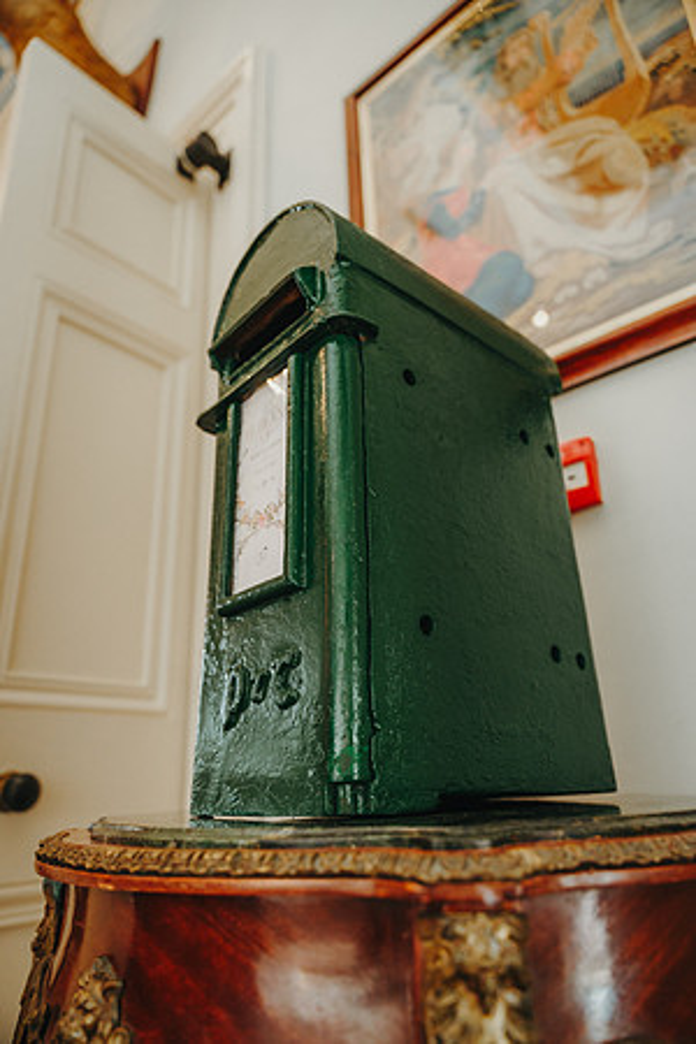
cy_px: 522
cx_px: 348
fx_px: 696
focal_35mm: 24
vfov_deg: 73.7
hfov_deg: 53.1
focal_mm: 24
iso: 1600
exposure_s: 1/125
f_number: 2.8
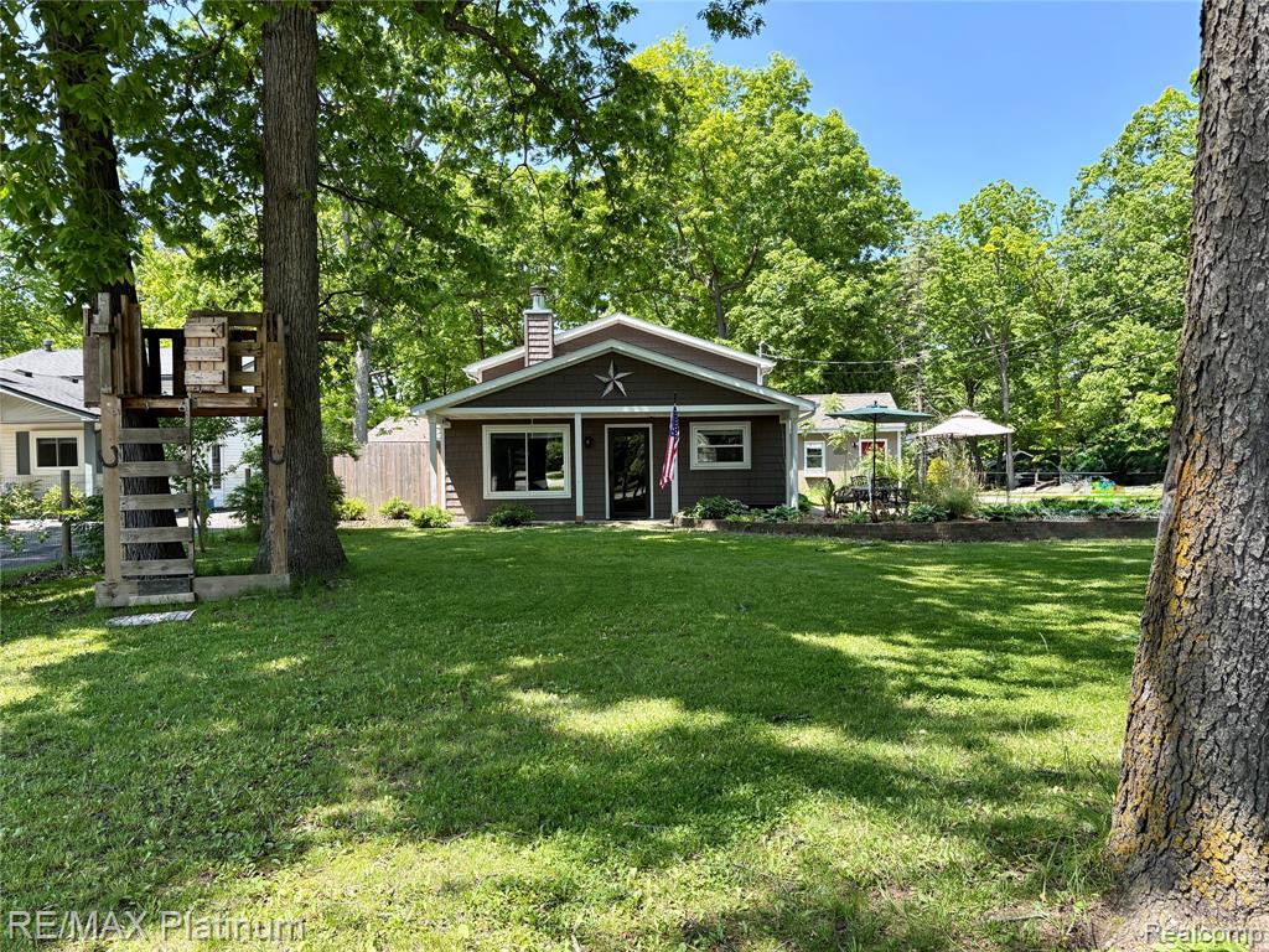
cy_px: 476
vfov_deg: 53.1
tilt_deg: -0.6
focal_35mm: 26
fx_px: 953
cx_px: 634
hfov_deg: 67.3
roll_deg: +0.8
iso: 64
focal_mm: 5.96
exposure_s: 1/850
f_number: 1.6
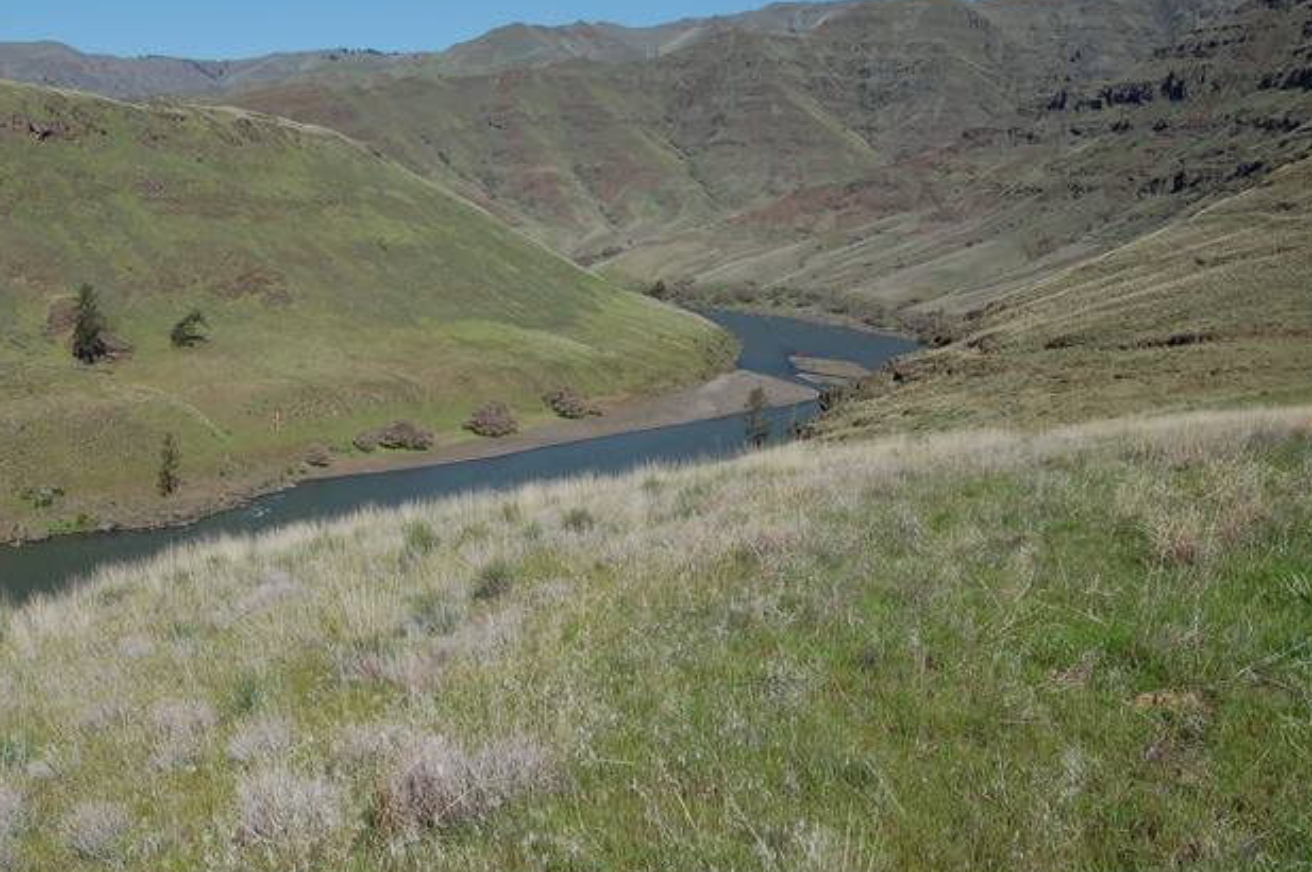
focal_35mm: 35
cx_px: 489
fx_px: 1274
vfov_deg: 37.8
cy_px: 439
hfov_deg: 53.9
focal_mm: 18
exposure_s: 1/400
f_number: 10
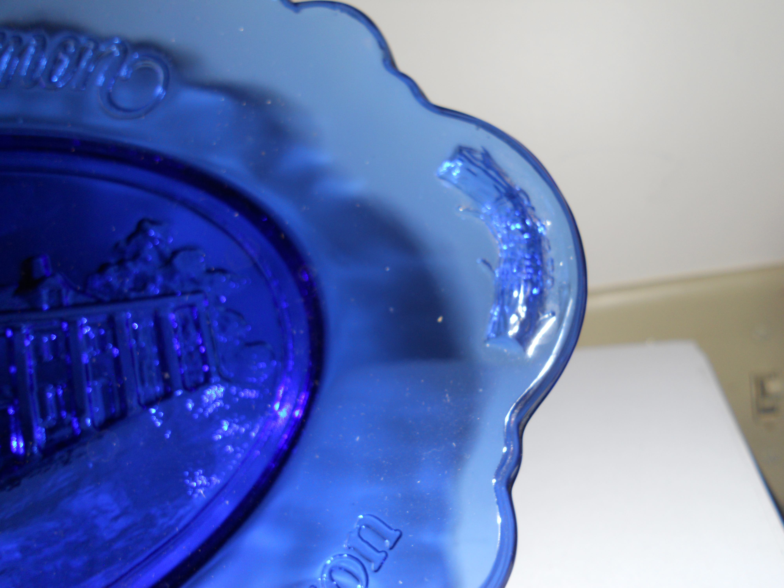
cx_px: 392
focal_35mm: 32
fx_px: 725
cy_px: 294
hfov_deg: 56.8
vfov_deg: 44.2
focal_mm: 5.8
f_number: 8.8
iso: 80
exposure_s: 1/25
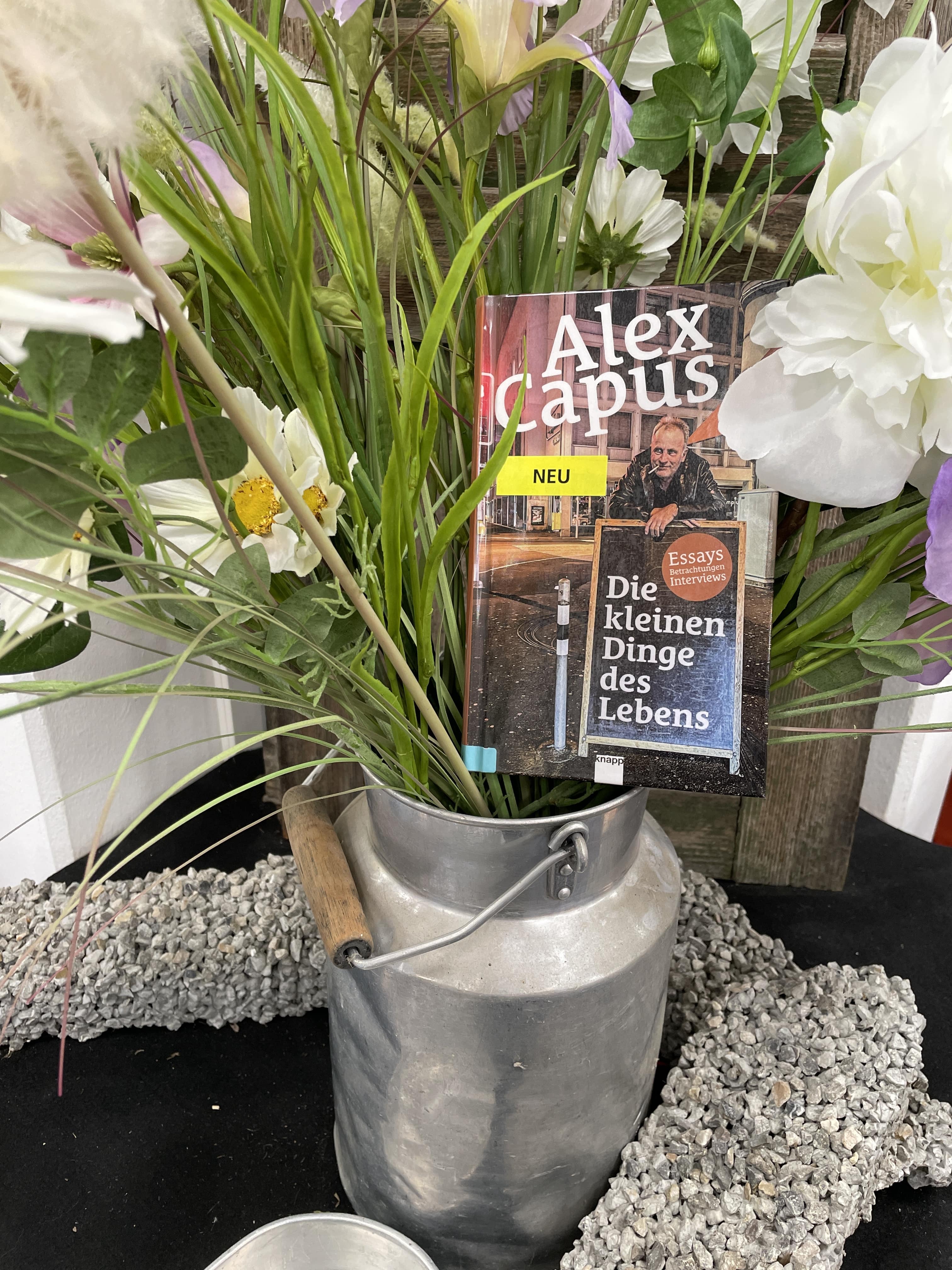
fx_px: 953
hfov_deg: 53.1
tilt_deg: -25.2
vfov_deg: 67.3
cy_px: 635
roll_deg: -0.5
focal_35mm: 26
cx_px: 476
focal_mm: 4.2
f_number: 1.6
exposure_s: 1/103
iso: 125
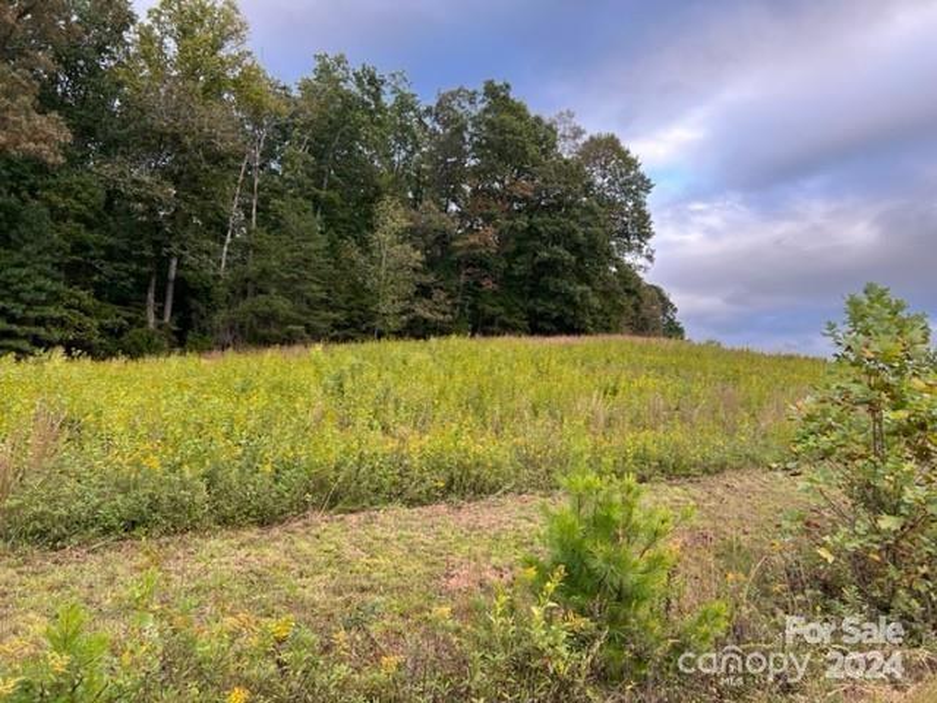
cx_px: 468
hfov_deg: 67.3
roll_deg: -2.6
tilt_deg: +8.5
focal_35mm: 26
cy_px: 352
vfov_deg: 53.1
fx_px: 704
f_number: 1.5
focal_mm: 5.7
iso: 40
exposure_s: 1/230
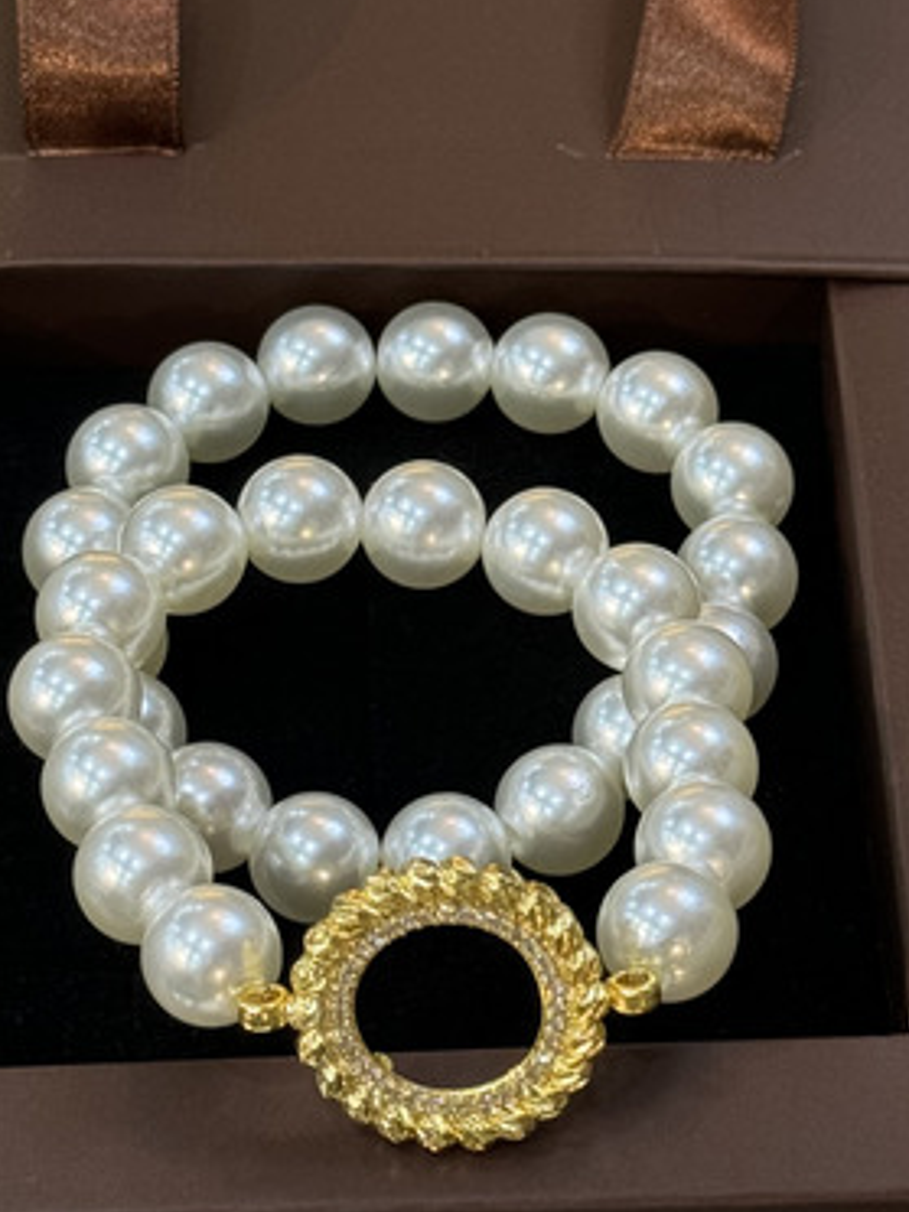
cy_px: 586
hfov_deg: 11.5
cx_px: 492
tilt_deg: -48.0
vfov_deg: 15.3
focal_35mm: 129
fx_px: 4517
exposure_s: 1/50
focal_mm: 6.76
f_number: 1.78
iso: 160
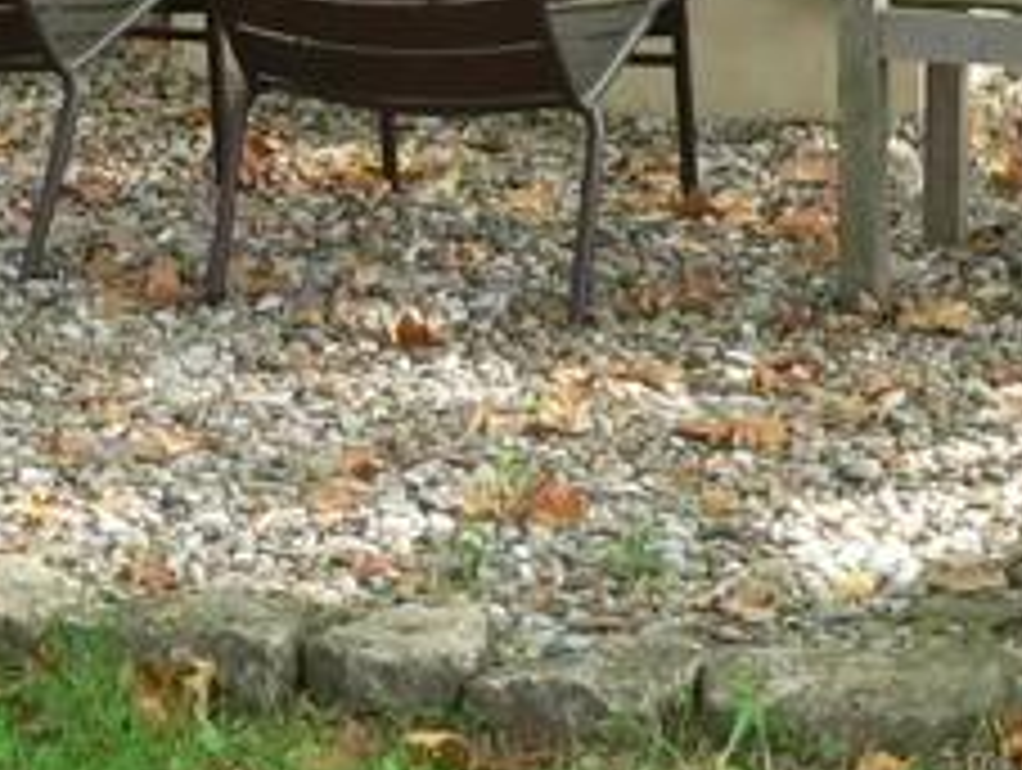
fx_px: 4495
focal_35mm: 152
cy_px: -648
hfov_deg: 13.0
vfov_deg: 9.3
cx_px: 392
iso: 80
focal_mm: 6
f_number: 2.8
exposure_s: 1/80
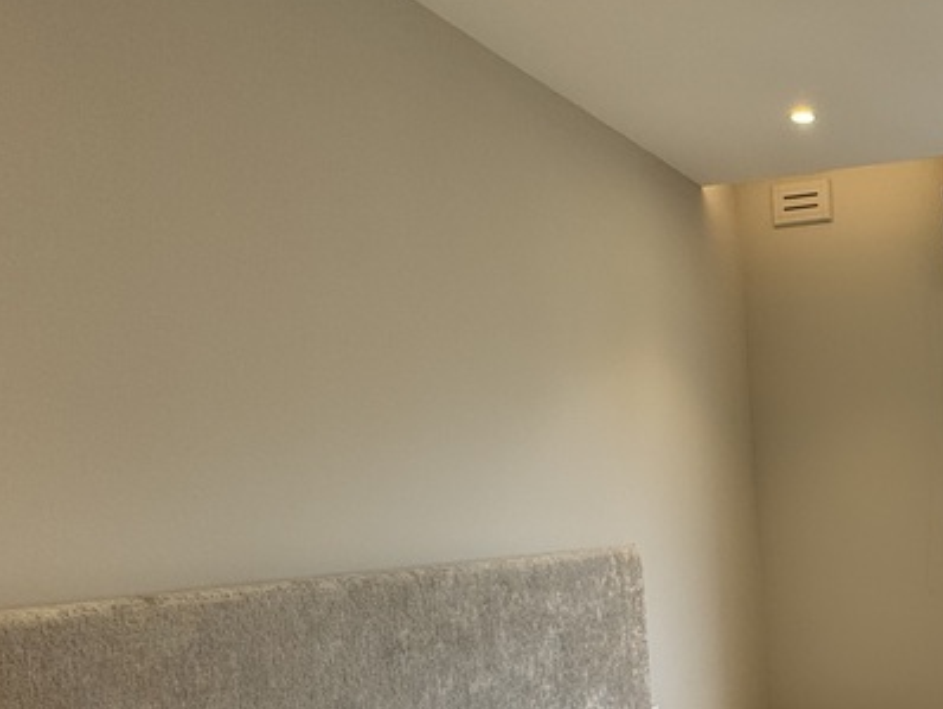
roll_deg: +2.0
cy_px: 538
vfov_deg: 38.6
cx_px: 967
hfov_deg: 43.2
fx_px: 981
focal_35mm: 36
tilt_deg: -1.8
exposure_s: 1/100
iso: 40
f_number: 2.2
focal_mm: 2.22
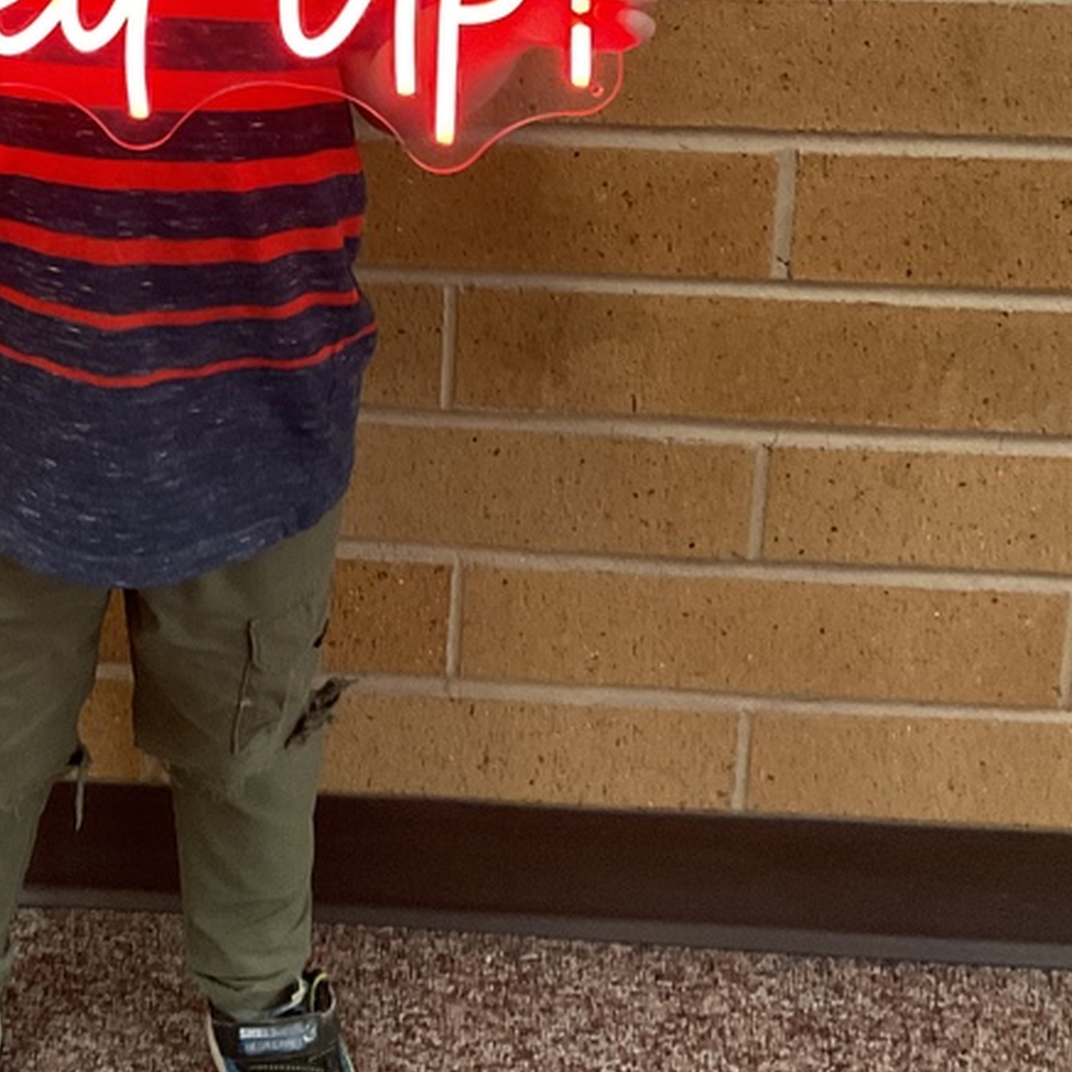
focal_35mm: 60
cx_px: 147
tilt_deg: -16.4
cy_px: -145
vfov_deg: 26.1
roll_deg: -0.5
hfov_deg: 27.8
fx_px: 2102
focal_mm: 3
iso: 160
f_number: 1.8
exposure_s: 1/60
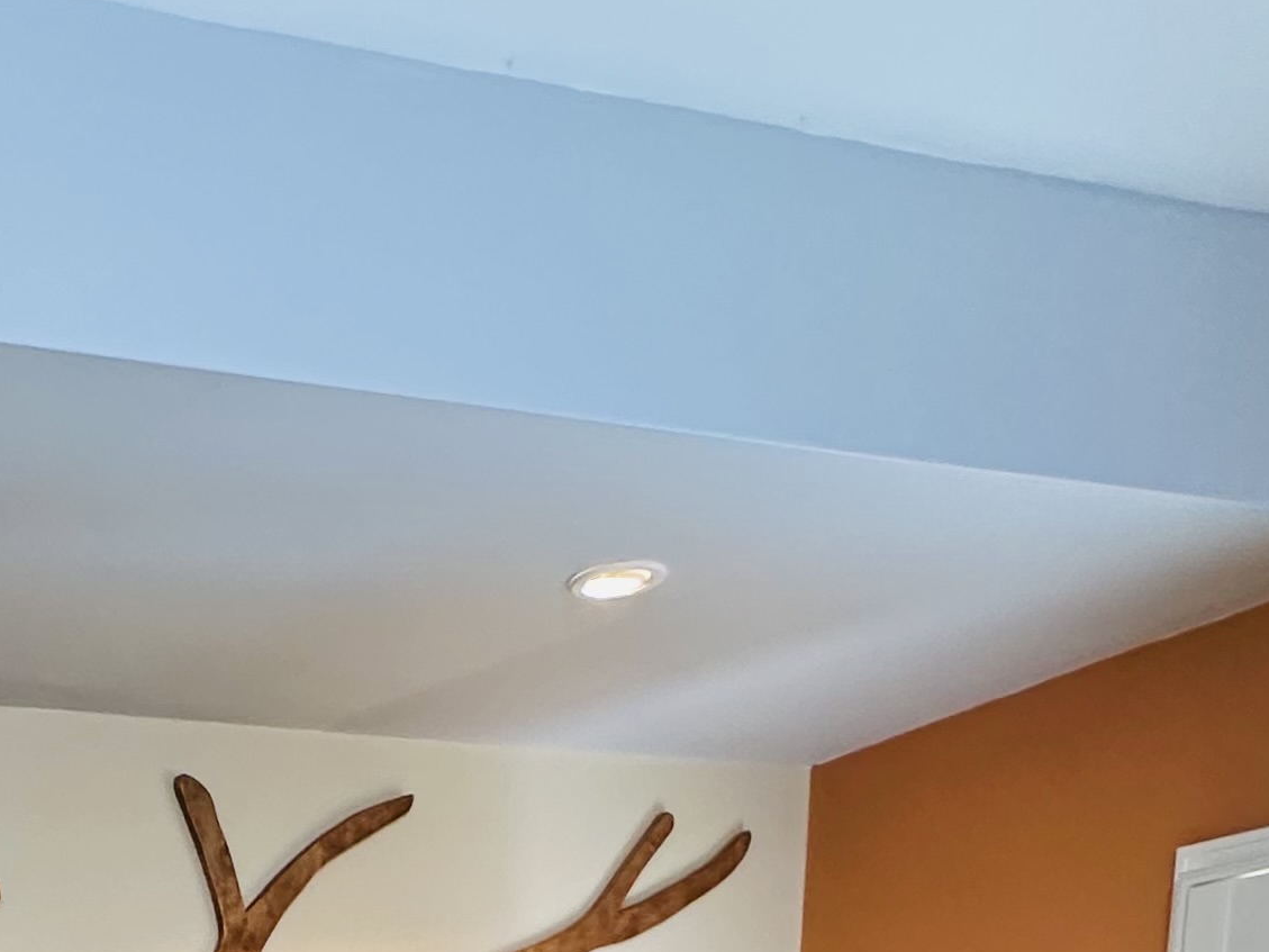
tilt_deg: -7.9
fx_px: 1833
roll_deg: +0.1
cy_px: 1534
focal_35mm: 50
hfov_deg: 33.5
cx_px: -112
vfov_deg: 22.3
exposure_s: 1/60
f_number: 2.2
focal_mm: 2.22
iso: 250
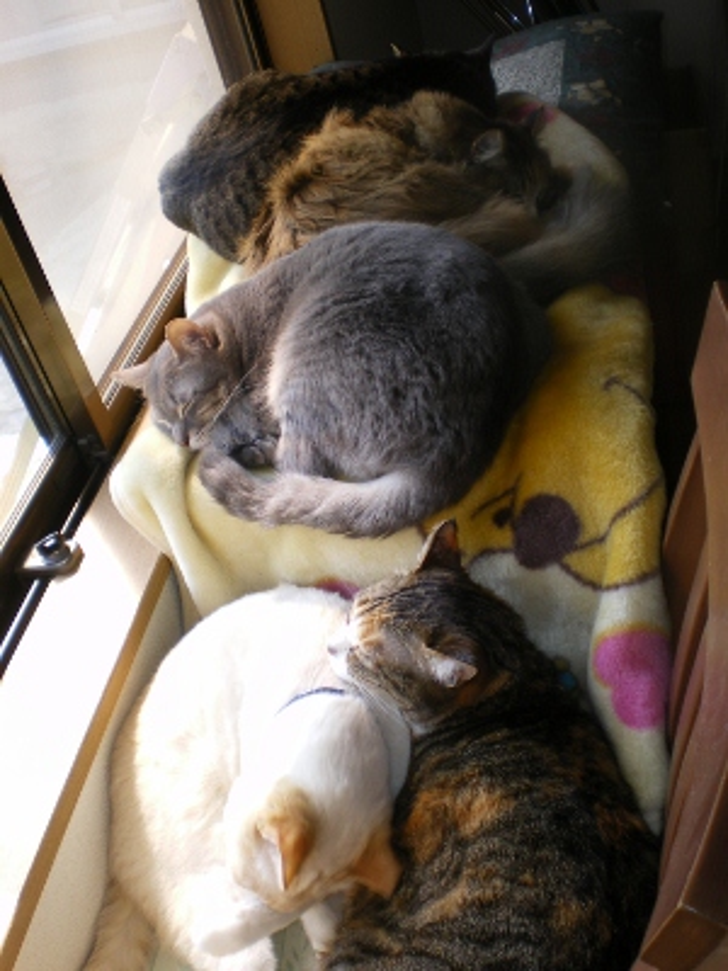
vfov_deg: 49.0
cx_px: 364
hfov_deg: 37.7
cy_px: 486
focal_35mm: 38
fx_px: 1066
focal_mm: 6.3
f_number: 3.1
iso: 64
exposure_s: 1/60
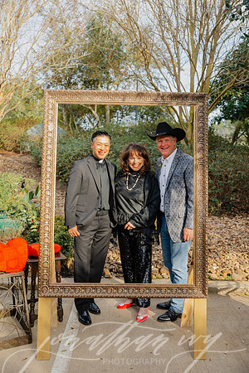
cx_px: 124
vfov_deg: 54.4
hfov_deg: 37.9
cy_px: 186
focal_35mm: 35
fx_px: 363
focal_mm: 35
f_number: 2.8
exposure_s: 1/500
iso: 180
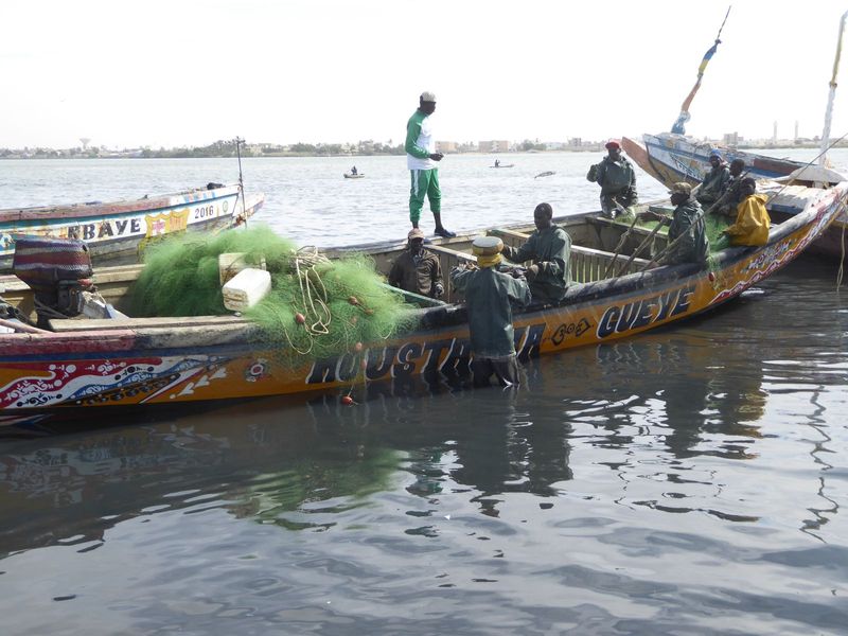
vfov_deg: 31.5
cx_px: 424
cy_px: 318
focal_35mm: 46
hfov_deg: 41.2
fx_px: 1127
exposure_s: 1/320
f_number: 3.9
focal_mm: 7.8
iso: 80
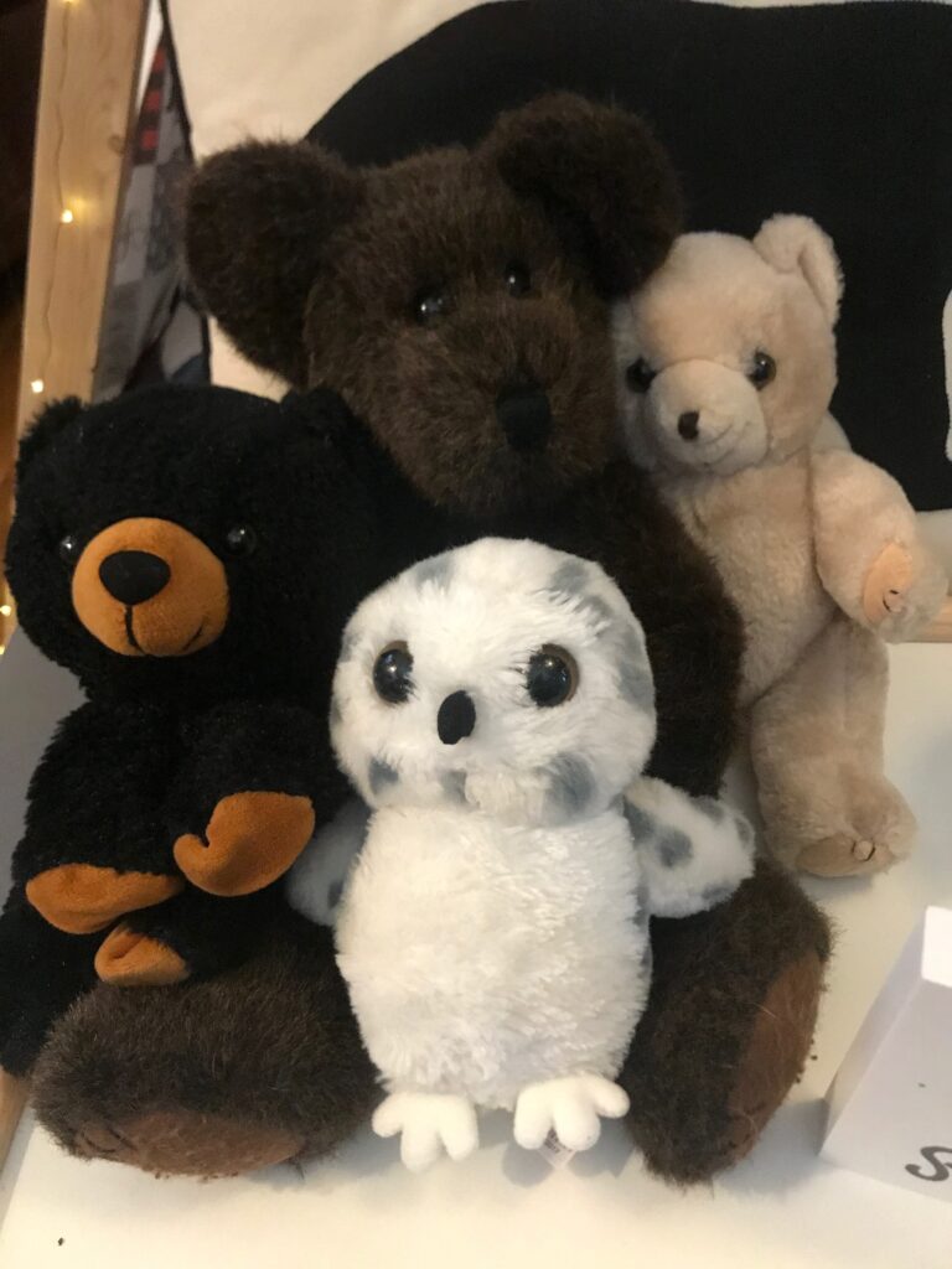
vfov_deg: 63.4
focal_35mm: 28
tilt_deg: -45.3
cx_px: 476
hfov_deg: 49.7
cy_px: 634
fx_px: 1027
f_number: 1.8
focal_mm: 3.99
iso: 80
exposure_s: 1/7
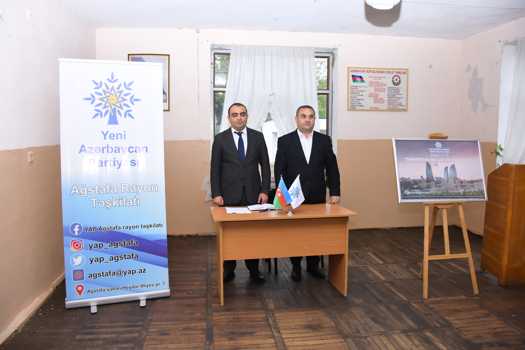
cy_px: 175
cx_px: 262
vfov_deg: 47.9
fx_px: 394
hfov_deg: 67.4
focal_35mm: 27
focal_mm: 18
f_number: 4.5
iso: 800
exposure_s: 1/160
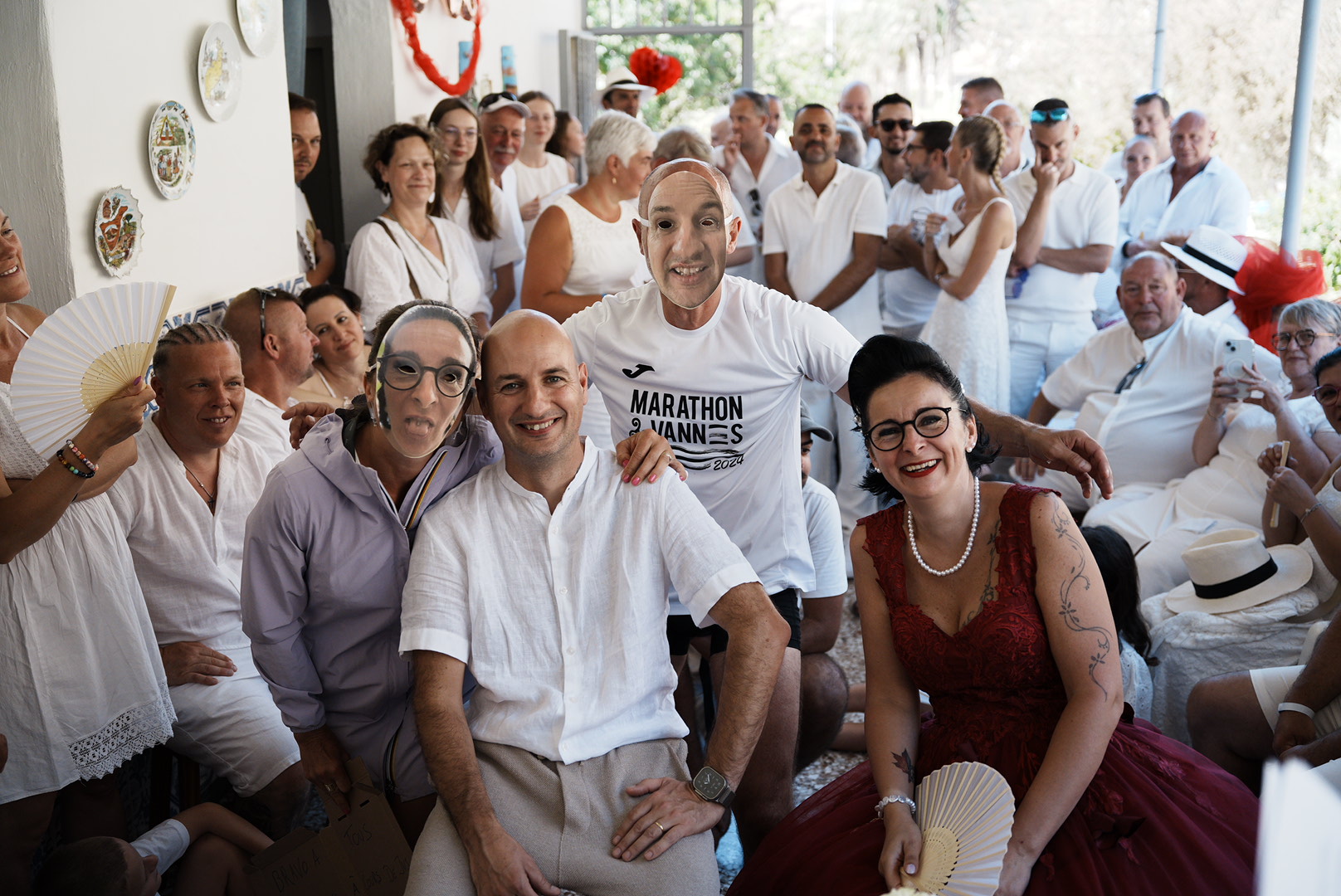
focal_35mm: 38
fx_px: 1428
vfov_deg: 34.9
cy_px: 448
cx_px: 670
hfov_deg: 50.3
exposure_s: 1/1250
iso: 800
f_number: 2.8
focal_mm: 38.3
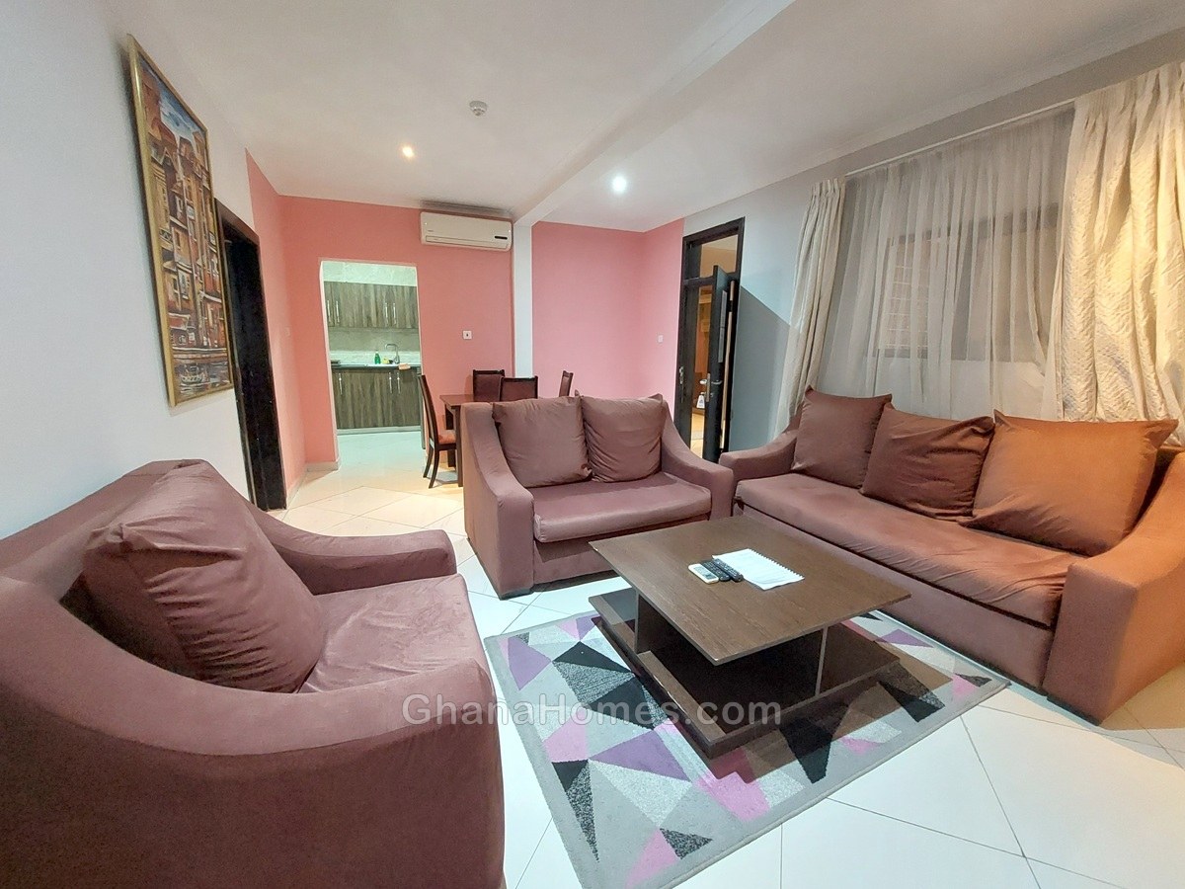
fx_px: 445
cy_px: 444
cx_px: 592
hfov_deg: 106.2
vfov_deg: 89.9
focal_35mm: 13
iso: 640
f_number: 2.2
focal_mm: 1.74
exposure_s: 1/24
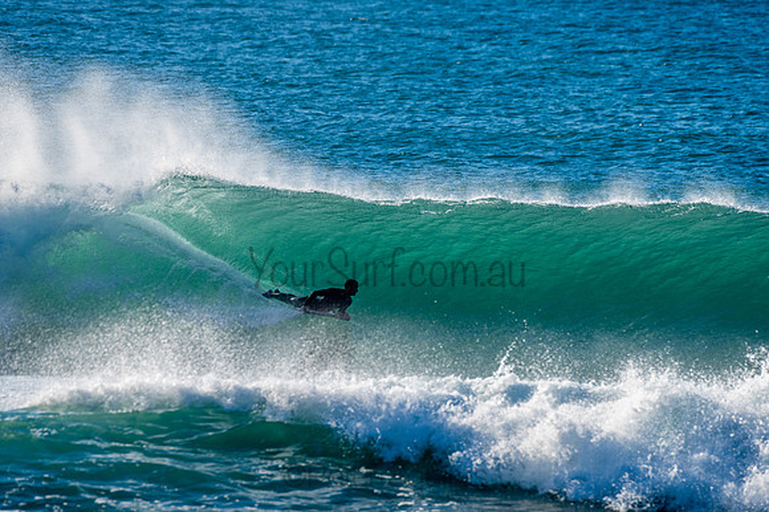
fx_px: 13081
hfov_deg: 3.4
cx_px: 384
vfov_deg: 2.2
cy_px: 256
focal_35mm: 613
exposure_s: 1/320
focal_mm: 500
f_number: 8
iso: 64
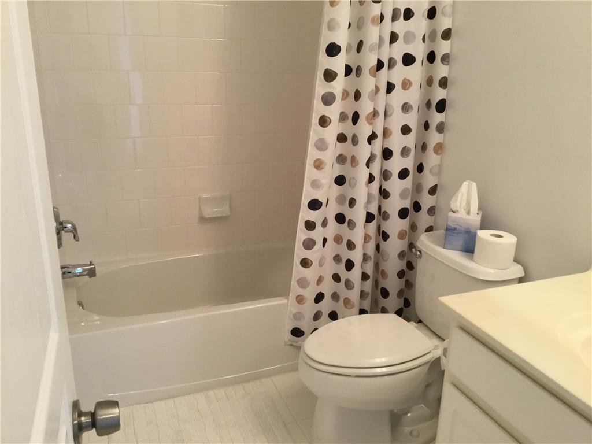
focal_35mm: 31
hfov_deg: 58.4
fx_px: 530
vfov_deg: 45.4
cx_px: 296
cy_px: 222
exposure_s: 1/30
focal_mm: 3.3
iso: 100
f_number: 2.4
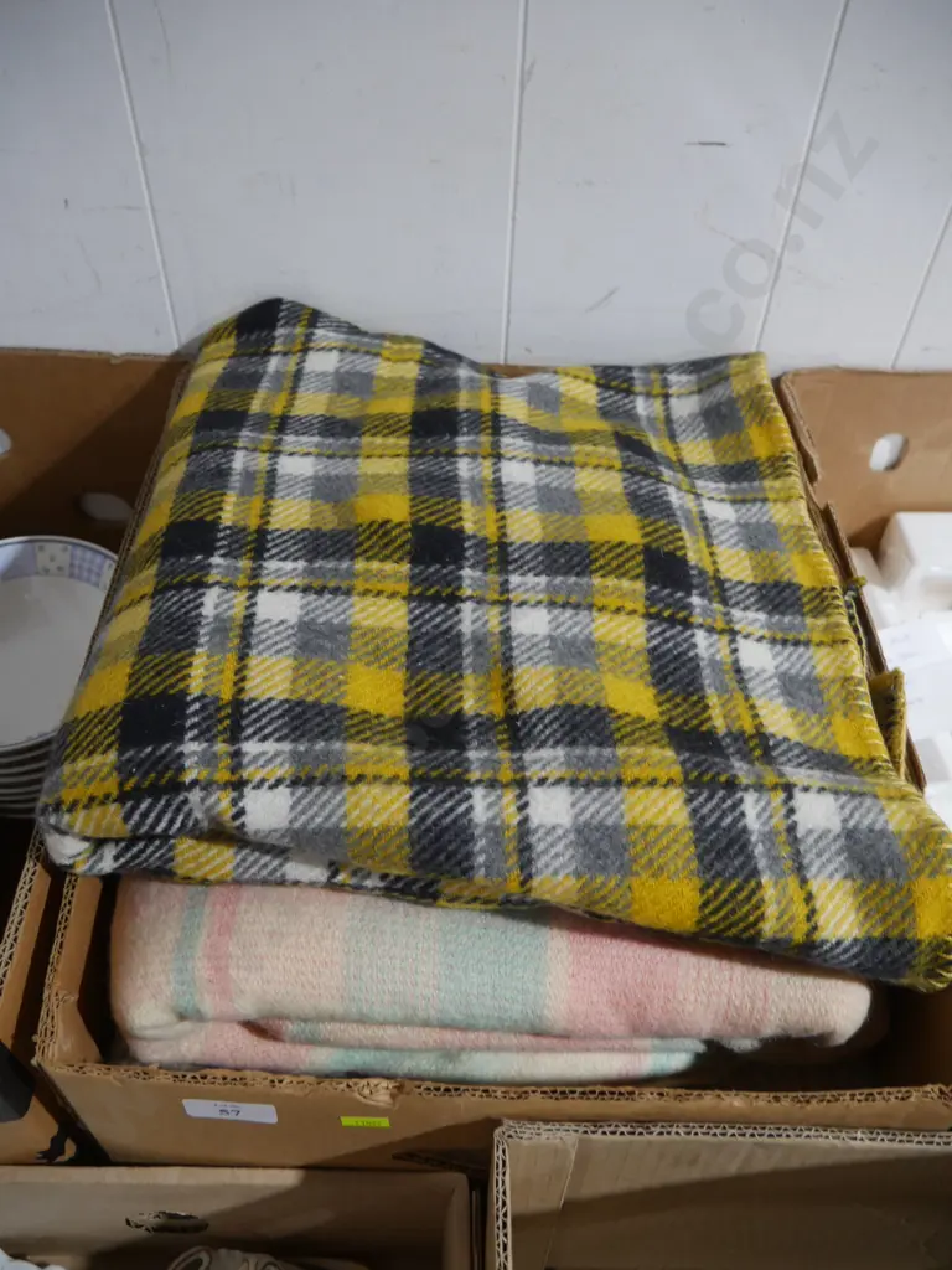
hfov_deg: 49.7
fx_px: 1027
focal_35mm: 28
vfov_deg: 63.4
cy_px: 635
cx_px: 476
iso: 800
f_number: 3.5
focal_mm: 14
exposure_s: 1/60
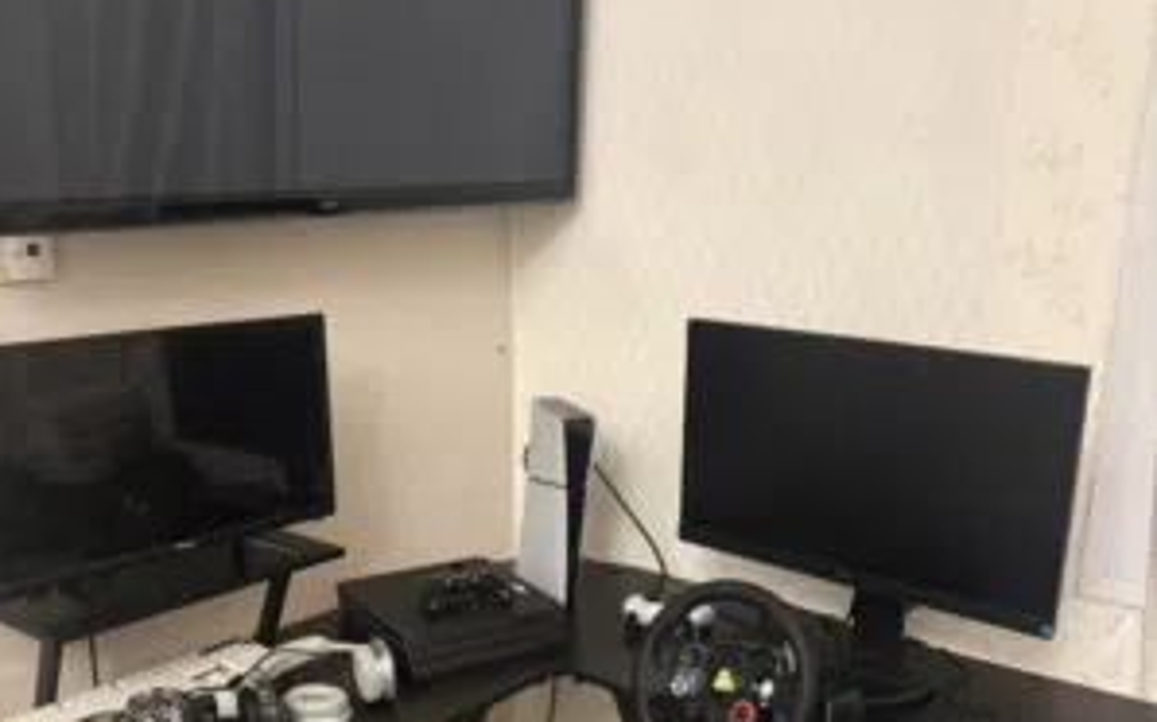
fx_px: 1166
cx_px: 578
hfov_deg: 52.8
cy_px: 485
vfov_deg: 34.1
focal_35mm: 37
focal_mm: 5.96
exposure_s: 1/33
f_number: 1.6
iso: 500
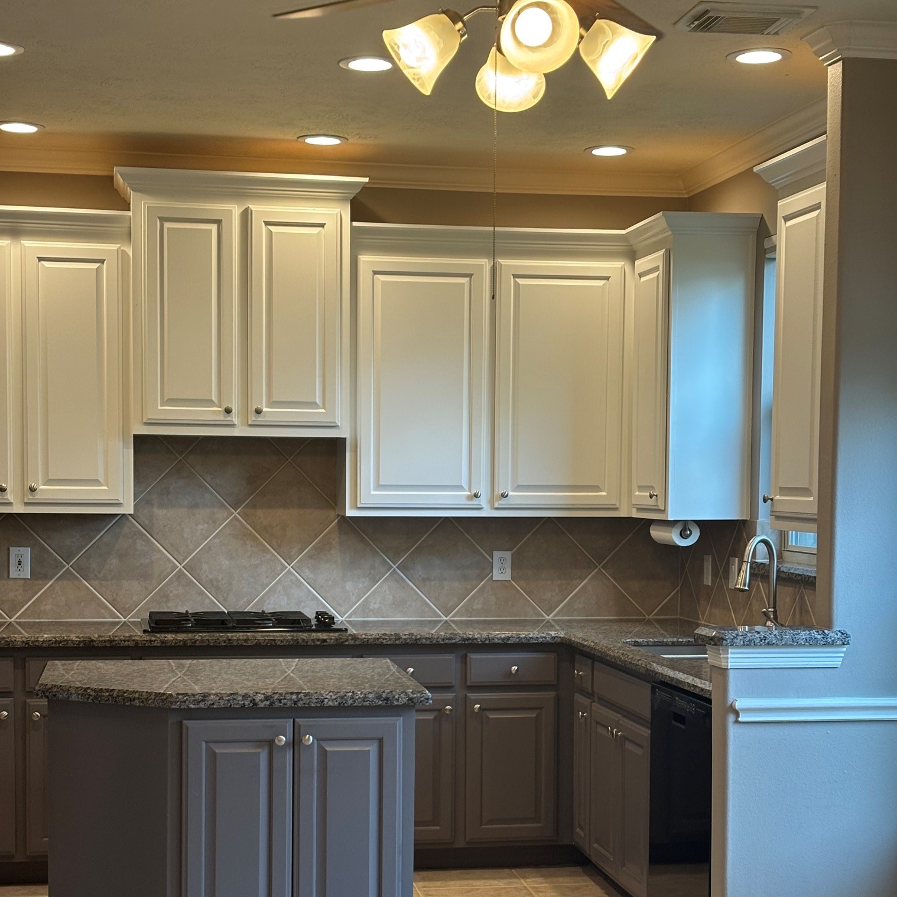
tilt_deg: -4.2
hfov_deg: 27.7
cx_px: 447
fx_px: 1818
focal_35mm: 62
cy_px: 587
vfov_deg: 27.6
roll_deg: -1.0
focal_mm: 5.96
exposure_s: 1/60
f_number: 1.6
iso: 64
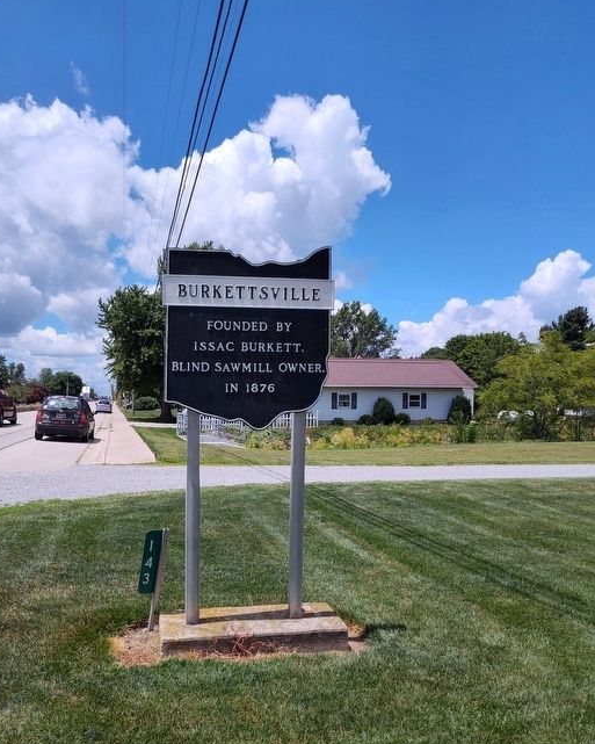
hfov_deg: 51.5
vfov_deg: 61.8
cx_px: 276
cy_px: 433
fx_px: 616
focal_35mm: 28
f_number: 1.8
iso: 100
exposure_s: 1/2529
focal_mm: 5.56
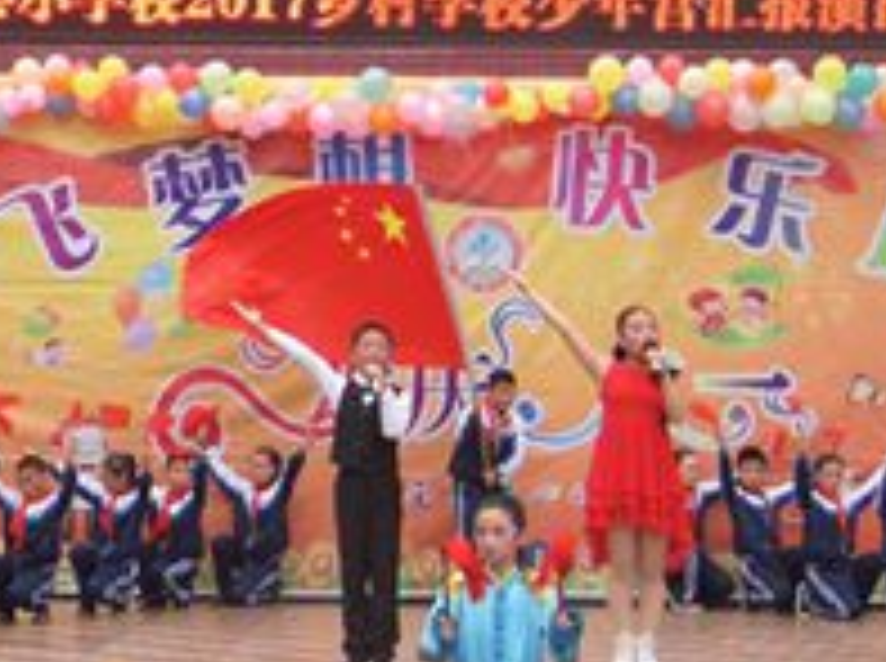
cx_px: 414
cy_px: 390
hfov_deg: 22.0
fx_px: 2274
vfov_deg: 16.5
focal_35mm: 89
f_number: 3.2
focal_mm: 6.3
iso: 100
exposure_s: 1/250
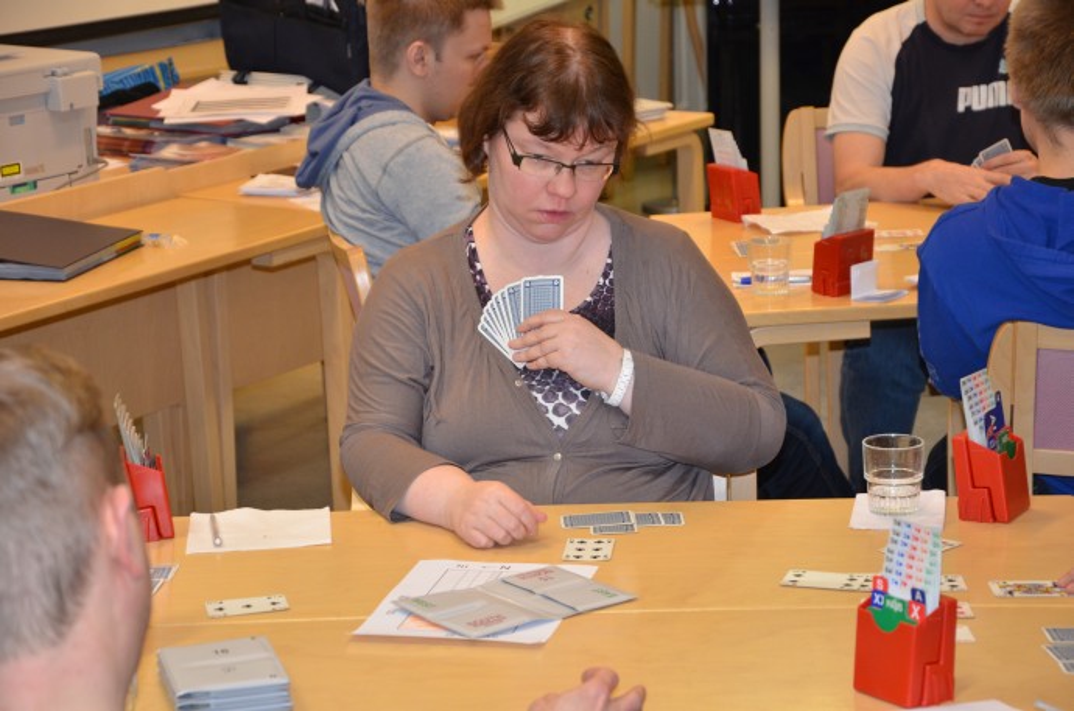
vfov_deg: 13.8
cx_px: 537
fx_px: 2947
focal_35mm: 99
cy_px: 356
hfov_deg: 20.7
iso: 800
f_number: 5.3
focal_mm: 66
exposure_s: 1/60
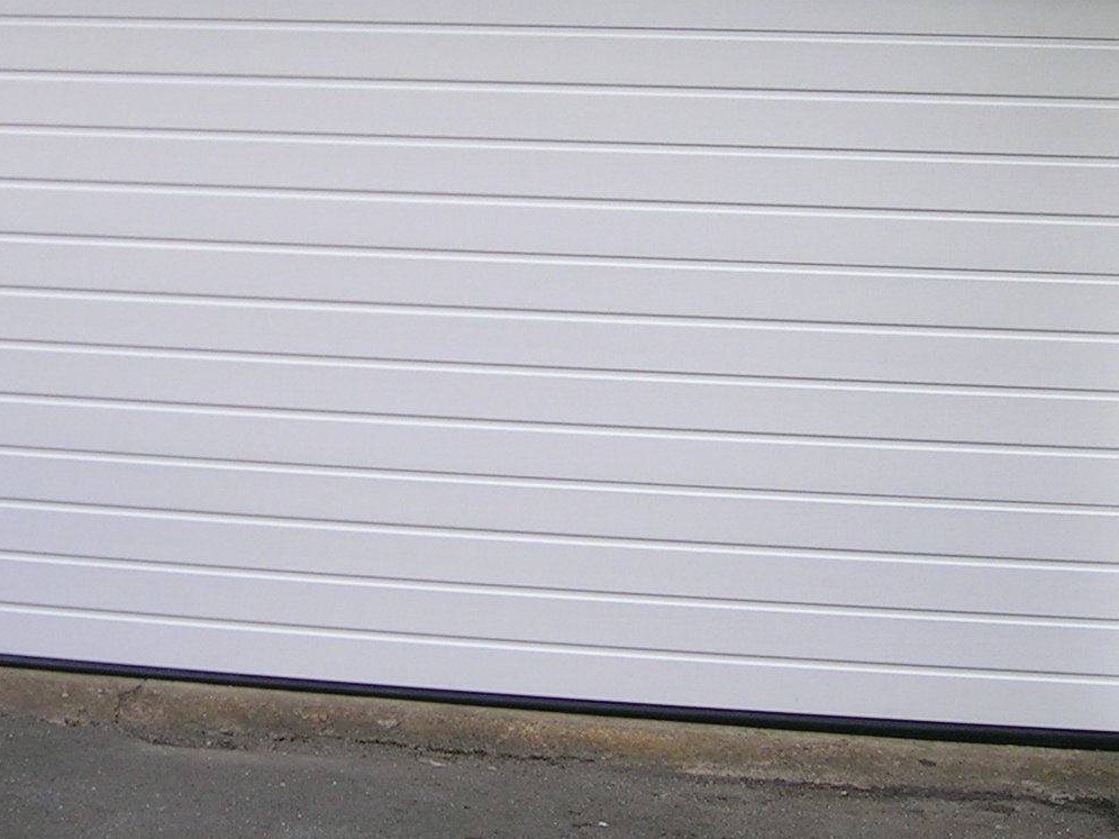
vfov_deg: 20.3
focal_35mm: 72
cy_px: 208
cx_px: 254
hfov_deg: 26.6
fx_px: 2327
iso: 50
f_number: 2.8
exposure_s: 1/302
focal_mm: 5.4
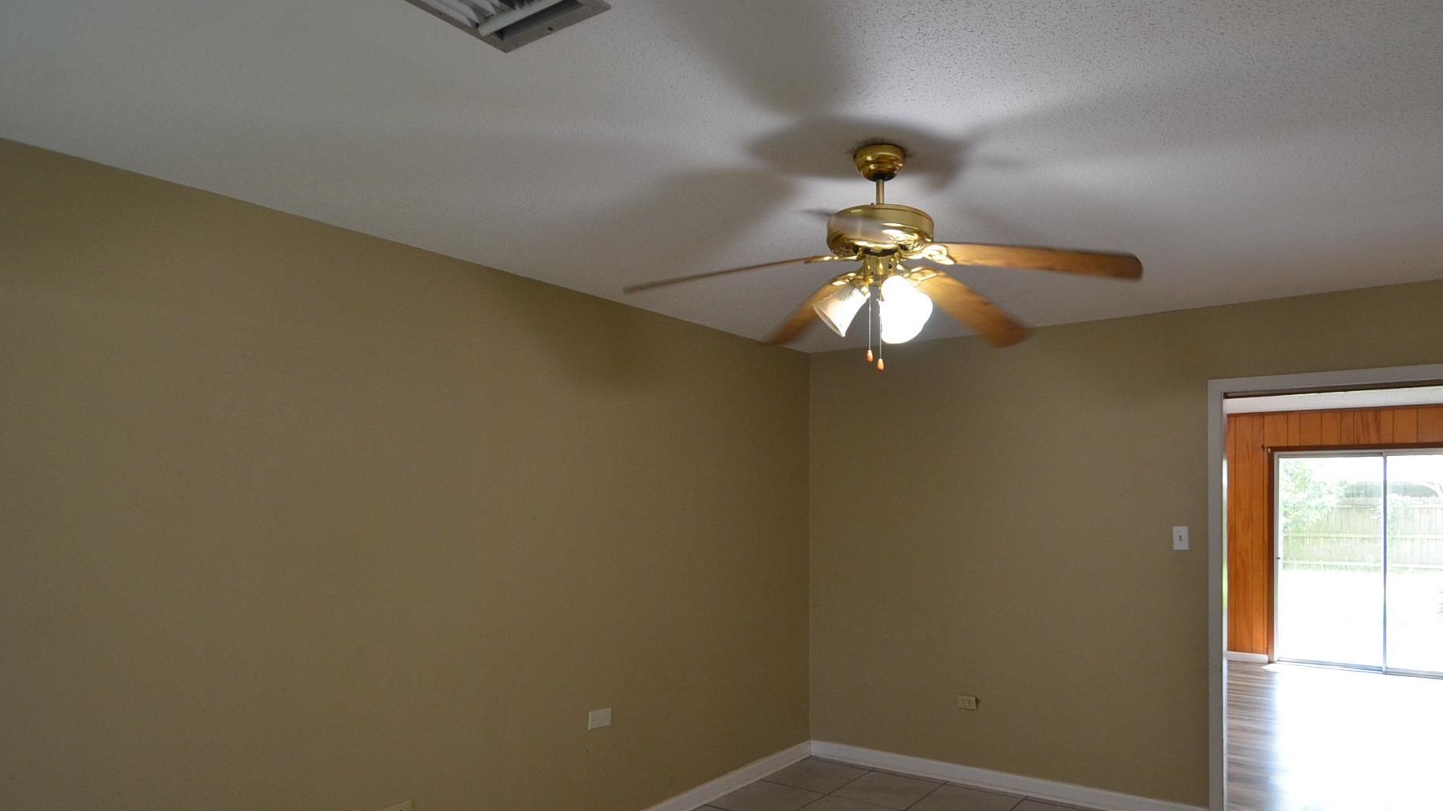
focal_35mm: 21
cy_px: 476
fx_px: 804
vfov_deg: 53.3
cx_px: 844
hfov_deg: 83.1
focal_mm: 10
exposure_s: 1/60
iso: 640
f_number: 4
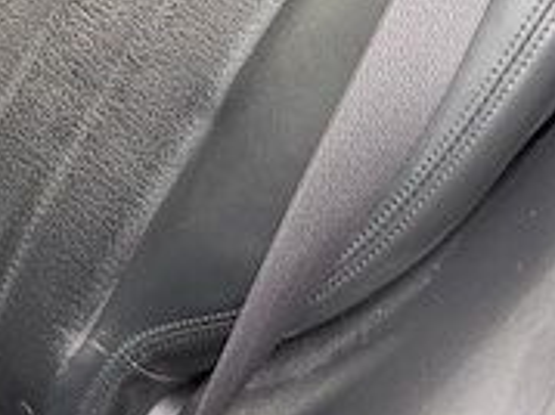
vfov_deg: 16.3
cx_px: -226
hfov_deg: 20.2
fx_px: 1378
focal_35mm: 86
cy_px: -115
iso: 250
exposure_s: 1/60
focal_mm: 6.76
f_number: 1.78
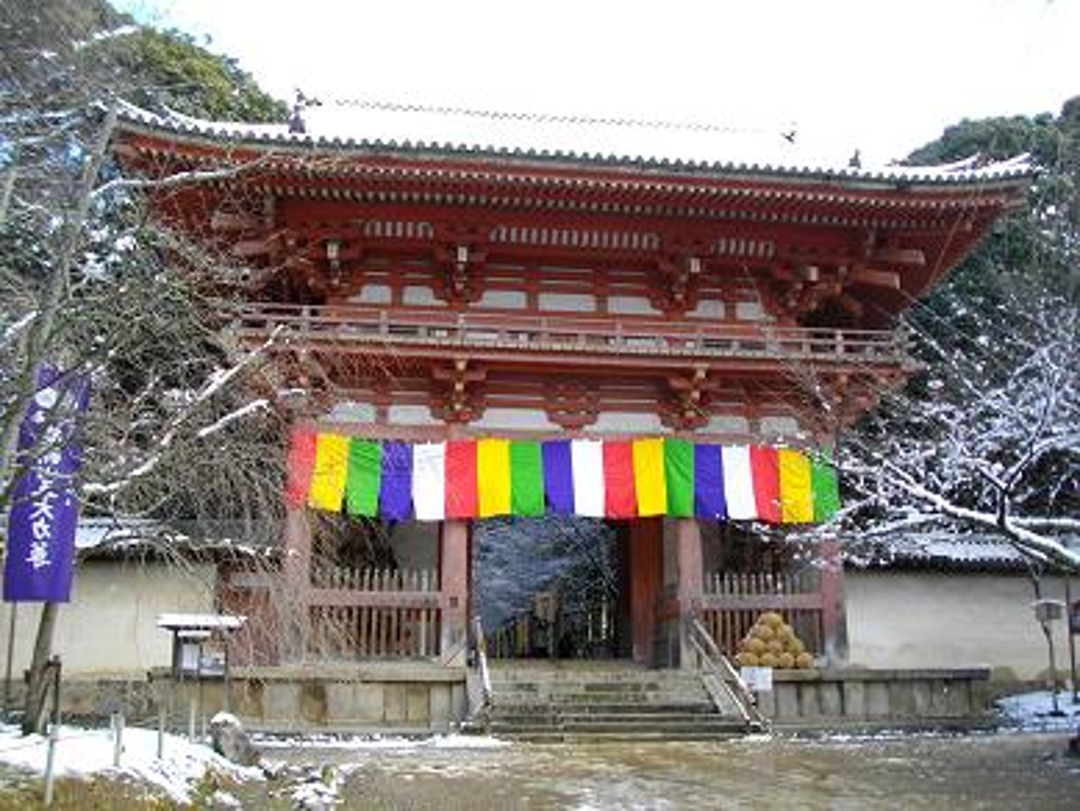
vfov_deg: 44.2
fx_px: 999
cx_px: 540
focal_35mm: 32
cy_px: 406
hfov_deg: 56.8
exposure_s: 1/250
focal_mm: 5.7
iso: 100
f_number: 2.9
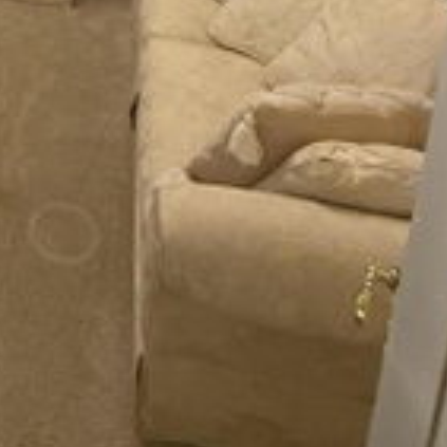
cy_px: -162
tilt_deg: -12.1
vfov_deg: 30.0
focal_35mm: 42
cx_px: -10
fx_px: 614
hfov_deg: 35.8
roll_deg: -1.7
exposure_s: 1/120
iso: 400
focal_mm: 2.22
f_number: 2.2
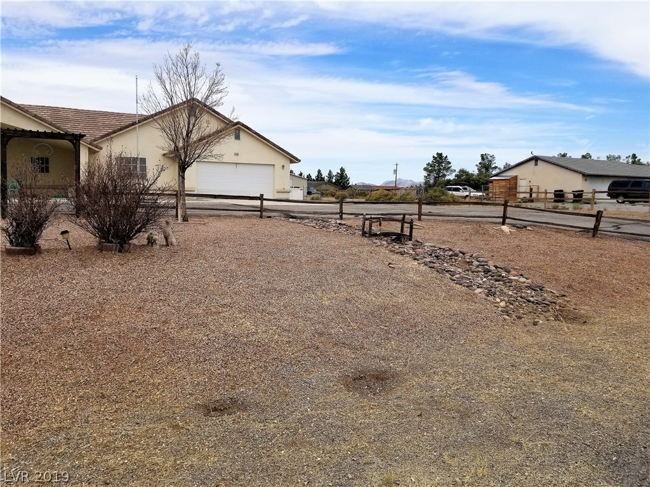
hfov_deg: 67.3
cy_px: 244
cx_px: 325
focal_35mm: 26
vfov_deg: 53.1
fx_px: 488
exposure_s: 1/3096
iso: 50
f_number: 1.7
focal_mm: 4.25
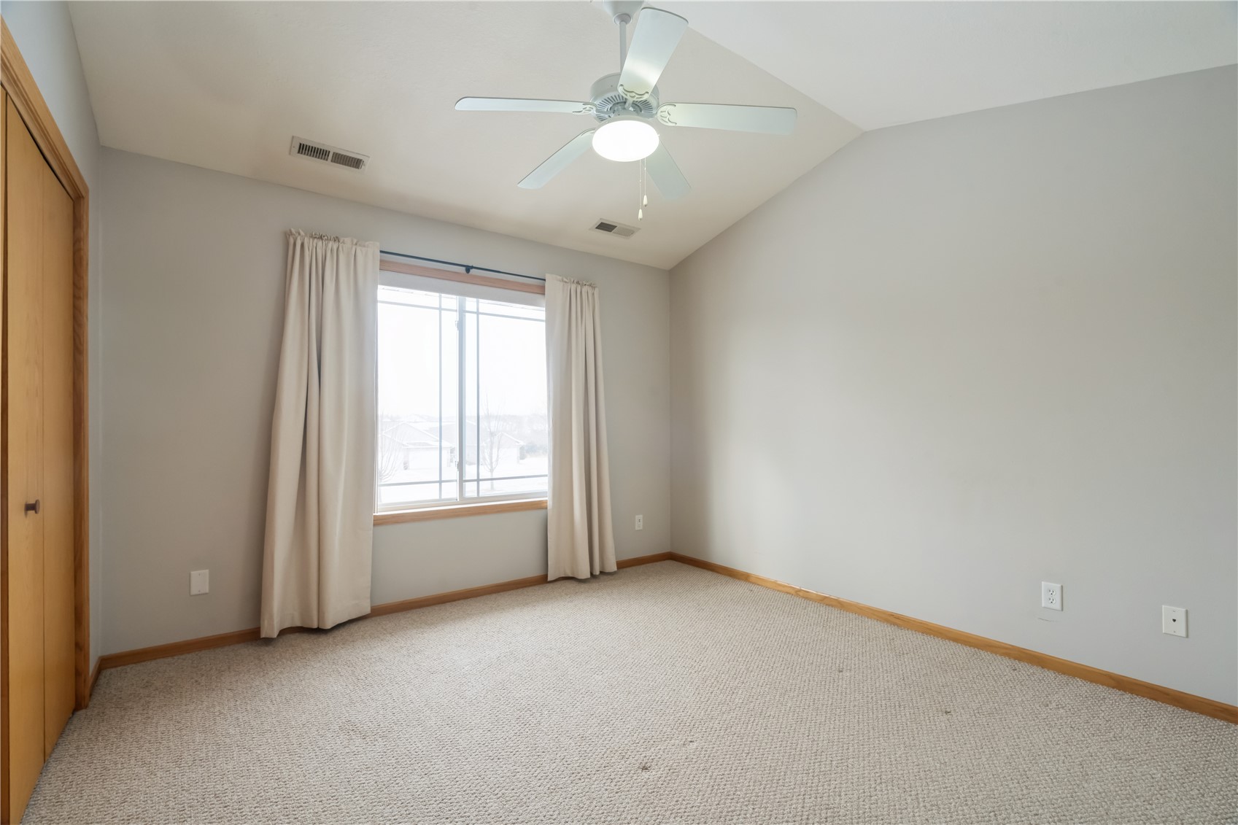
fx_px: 550
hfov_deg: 96.7
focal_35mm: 16
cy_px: 412
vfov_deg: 73.7
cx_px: 619
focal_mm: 16
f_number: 10
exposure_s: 1/13
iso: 400
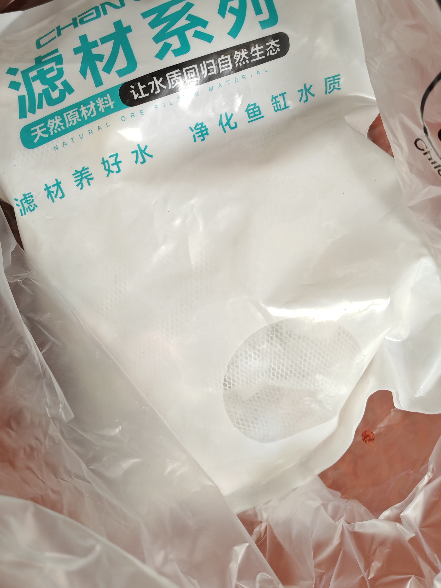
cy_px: 184
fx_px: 679
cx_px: 183
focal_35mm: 40
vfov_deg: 45.9
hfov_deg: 35.9
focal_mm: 5.52
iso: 640
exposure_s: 1/50
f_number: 1.95
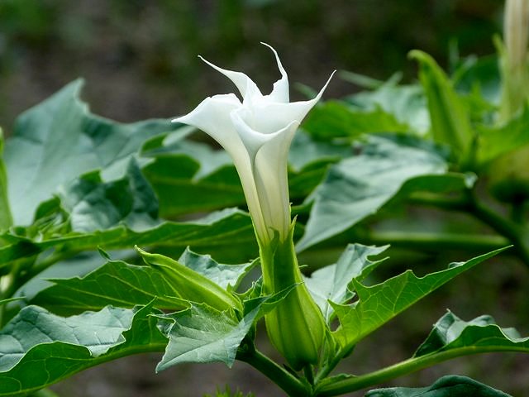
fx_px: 5410
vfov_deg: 4.2
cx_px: 264
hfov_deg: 5.6
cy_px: 198
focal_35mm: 354
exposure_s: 1/160
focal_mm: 63.7
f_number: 4.1
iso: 80
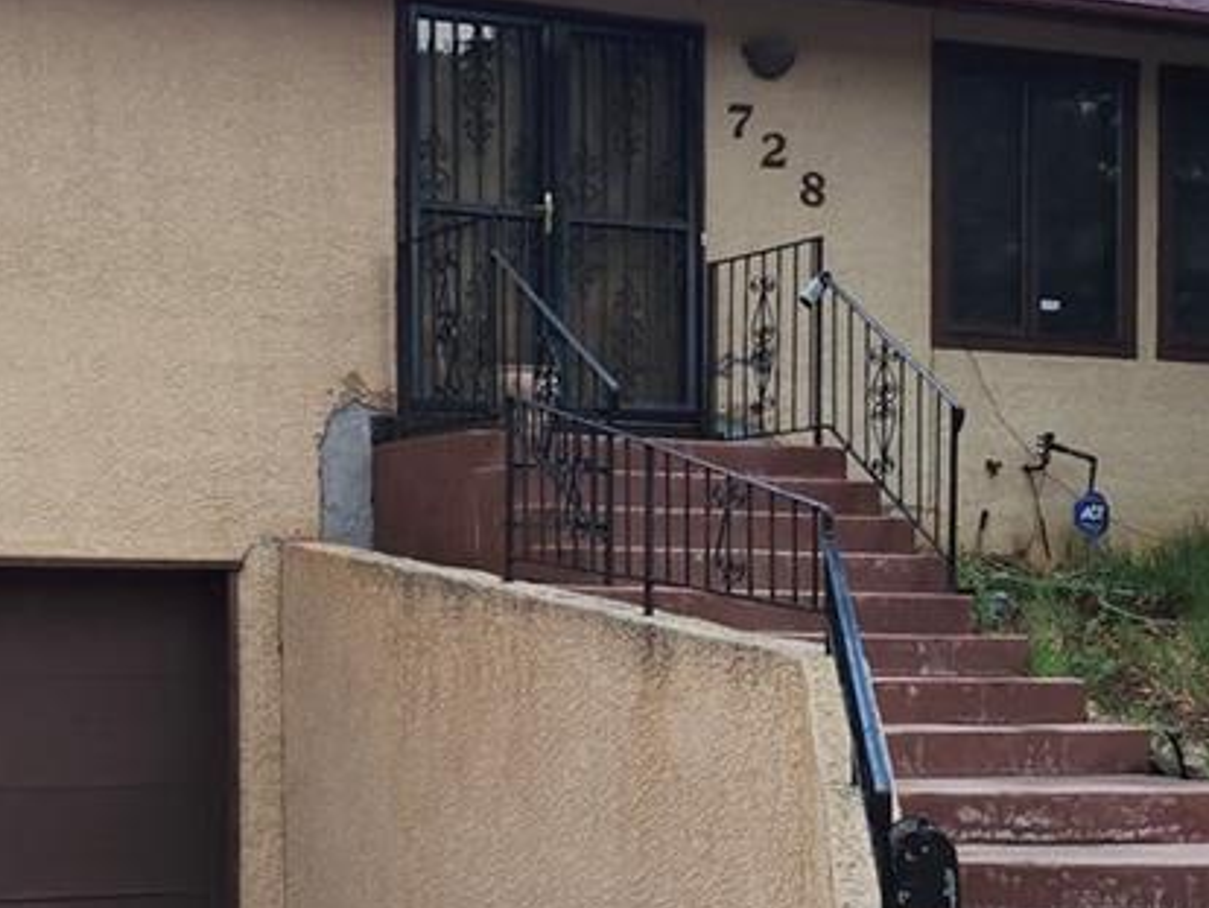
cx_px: 537
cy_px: 631
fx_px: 2796
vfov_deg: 18.4
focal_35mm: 80
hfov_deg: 24.4
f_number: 1.8
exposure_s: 1/548
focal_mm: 5.54
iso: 25
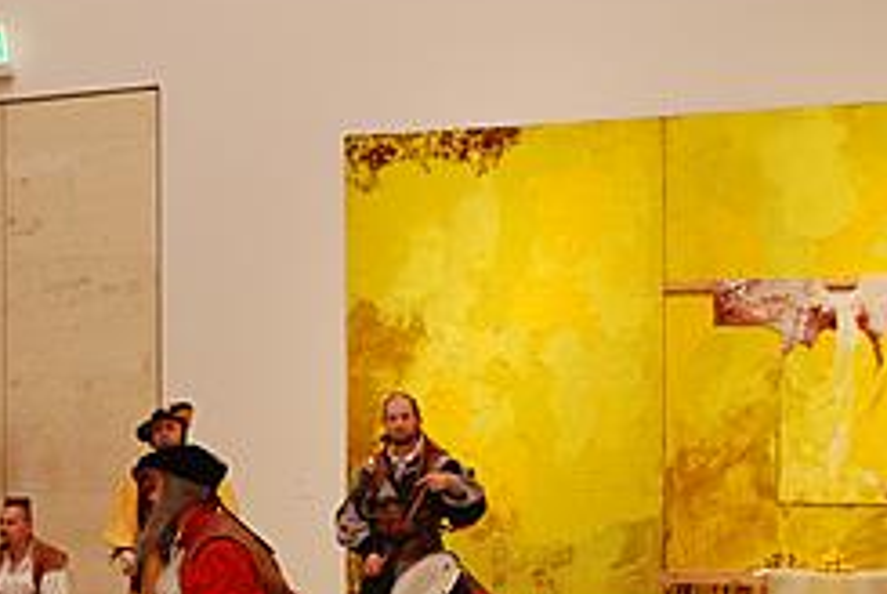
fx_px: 2171
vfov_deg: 15.5
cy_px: 491
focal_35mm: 88
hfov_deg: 22.5
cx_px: 83
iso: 900
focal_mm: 32
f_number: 4.8
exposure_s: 1/30
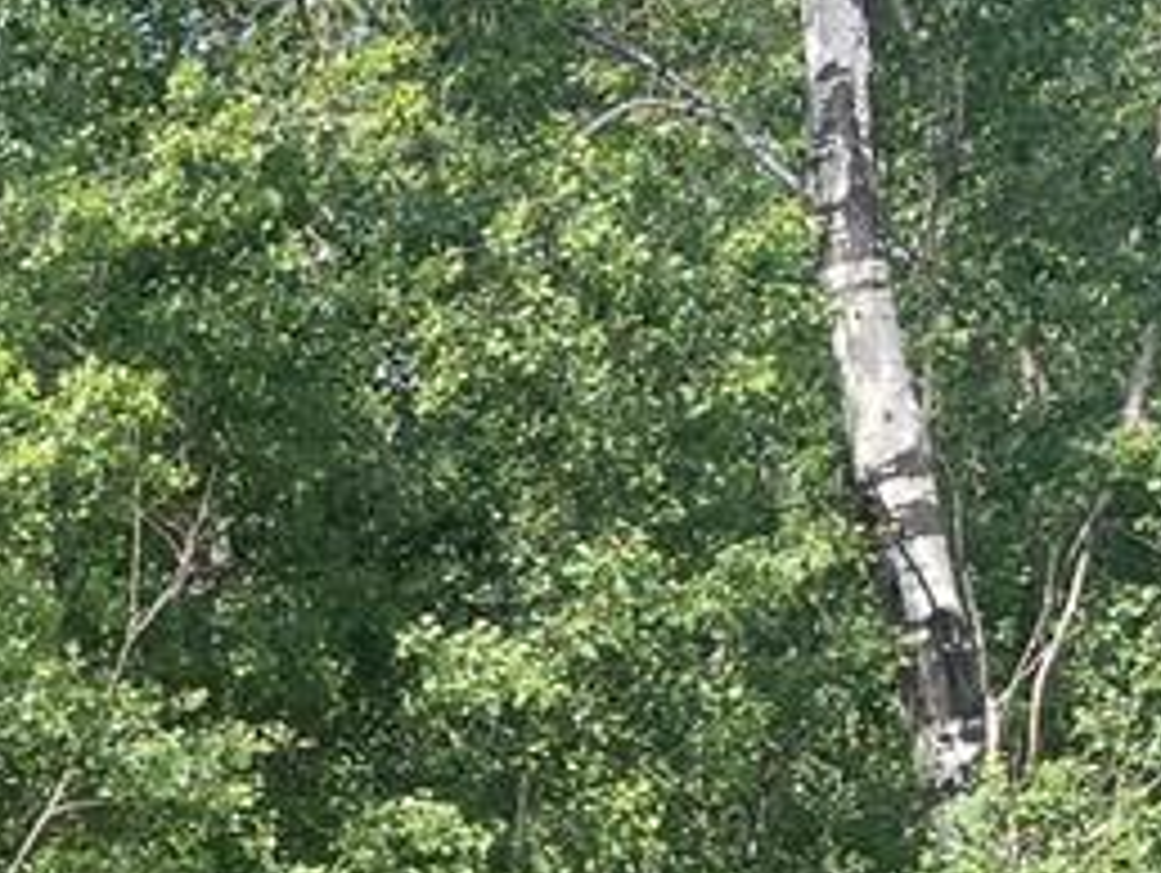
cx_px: -612
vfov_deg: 14.1
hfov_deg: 17.1
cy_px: 968
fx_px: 3458
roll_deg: -0.7
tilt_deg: +4.9
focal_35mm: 103
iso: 32
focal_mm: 4.2
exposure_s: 1/1135
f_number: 1.6
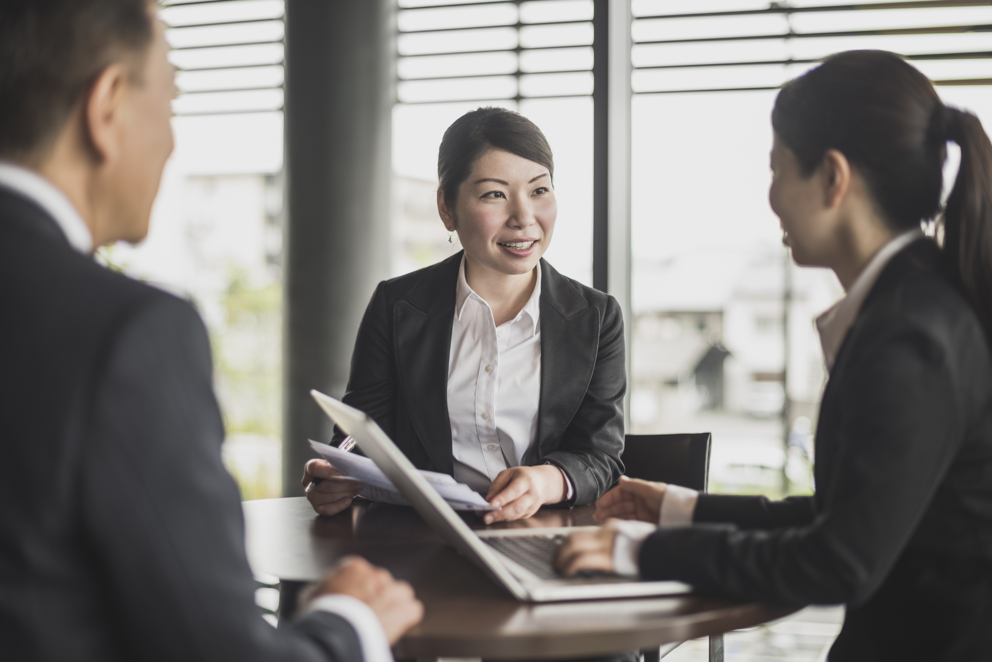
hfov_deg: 39.6
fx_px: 1378
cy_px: 331
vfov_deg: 27.0
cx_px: 496
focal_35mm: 50
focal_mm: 50
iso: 100
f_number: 1.8
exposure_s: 1/160
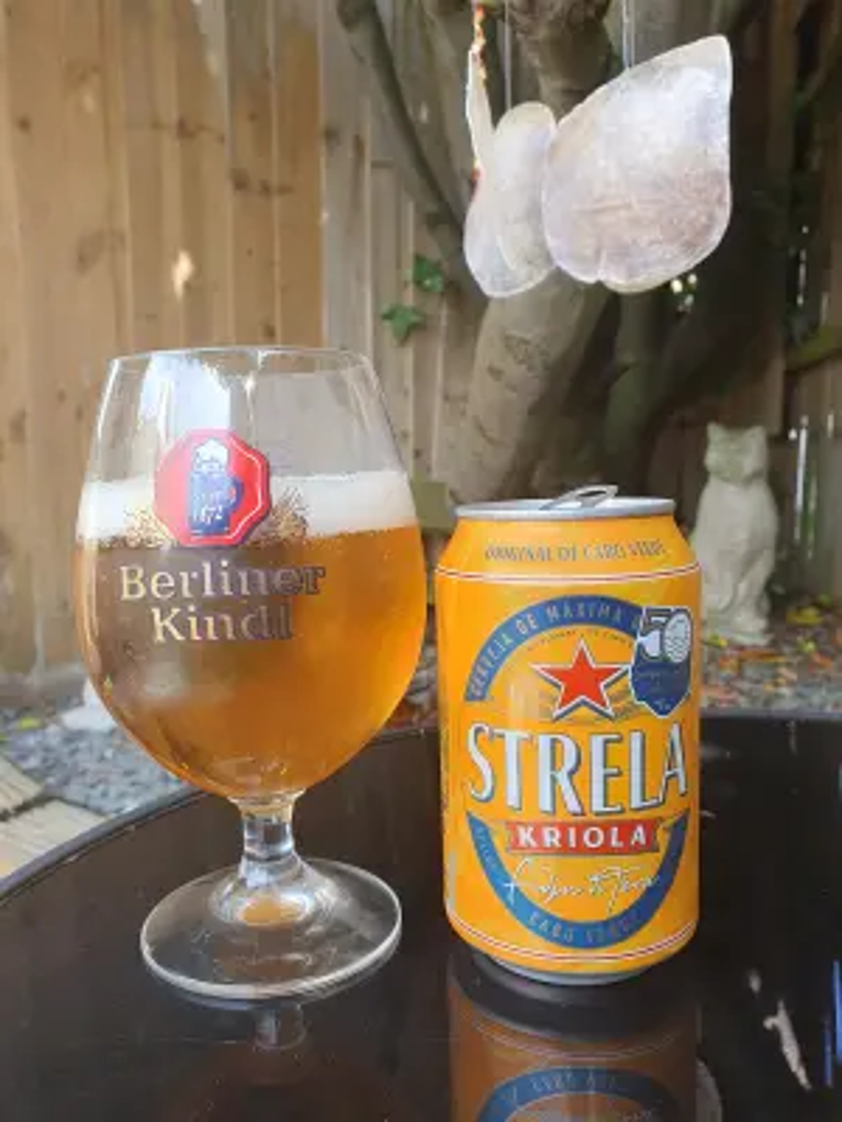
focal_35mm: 26
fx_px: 843
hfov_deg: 53.1
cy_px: 561
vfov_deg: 67.3
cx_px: 421
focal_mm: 4.32
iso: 50
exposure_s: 1/104
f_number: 2.4
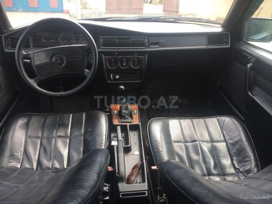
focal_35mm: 29
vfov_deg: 48.2
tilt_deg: -23.4
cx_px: 136
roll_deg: -2.8
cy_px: 102
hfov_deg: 61.7
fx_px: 228
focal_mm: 4.15
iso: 32
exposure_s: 1/151
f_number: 2.2
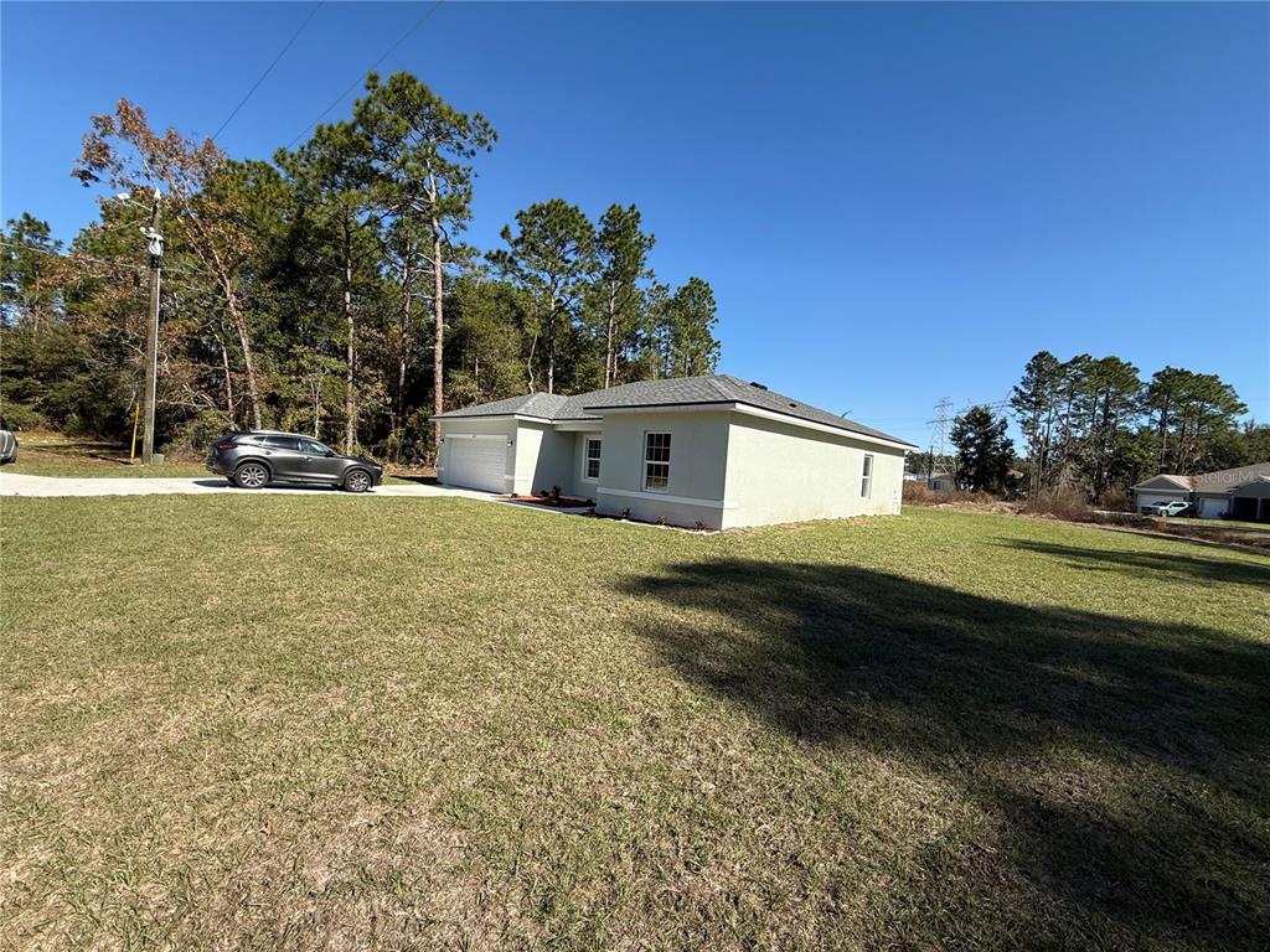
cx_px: 635
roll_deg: -4.2
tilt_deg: -0.7
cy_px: 476
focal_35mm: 14
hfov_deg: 102.1
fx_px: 514
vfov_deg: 85.7
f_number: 2.2
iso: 50
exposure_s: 1/1848
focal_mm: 2.22
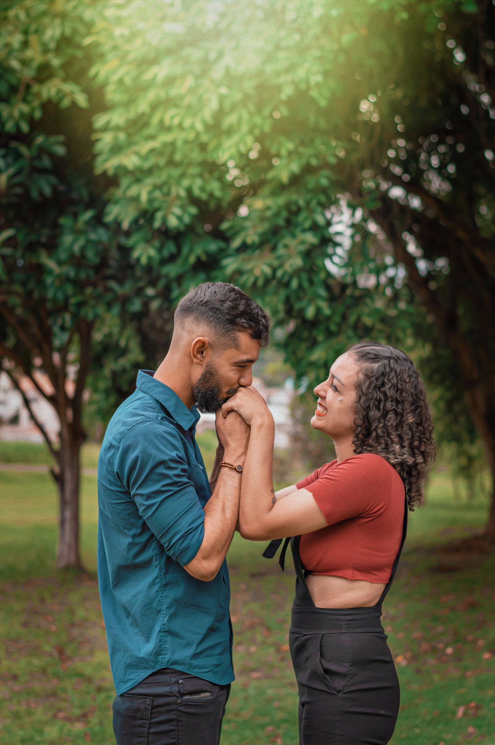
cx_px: 248
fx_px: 1550
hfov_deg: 18.1
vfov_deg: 27.0
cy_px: 372
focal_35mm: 75
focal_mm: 50
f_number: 2.8
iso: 200
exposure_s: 1/800
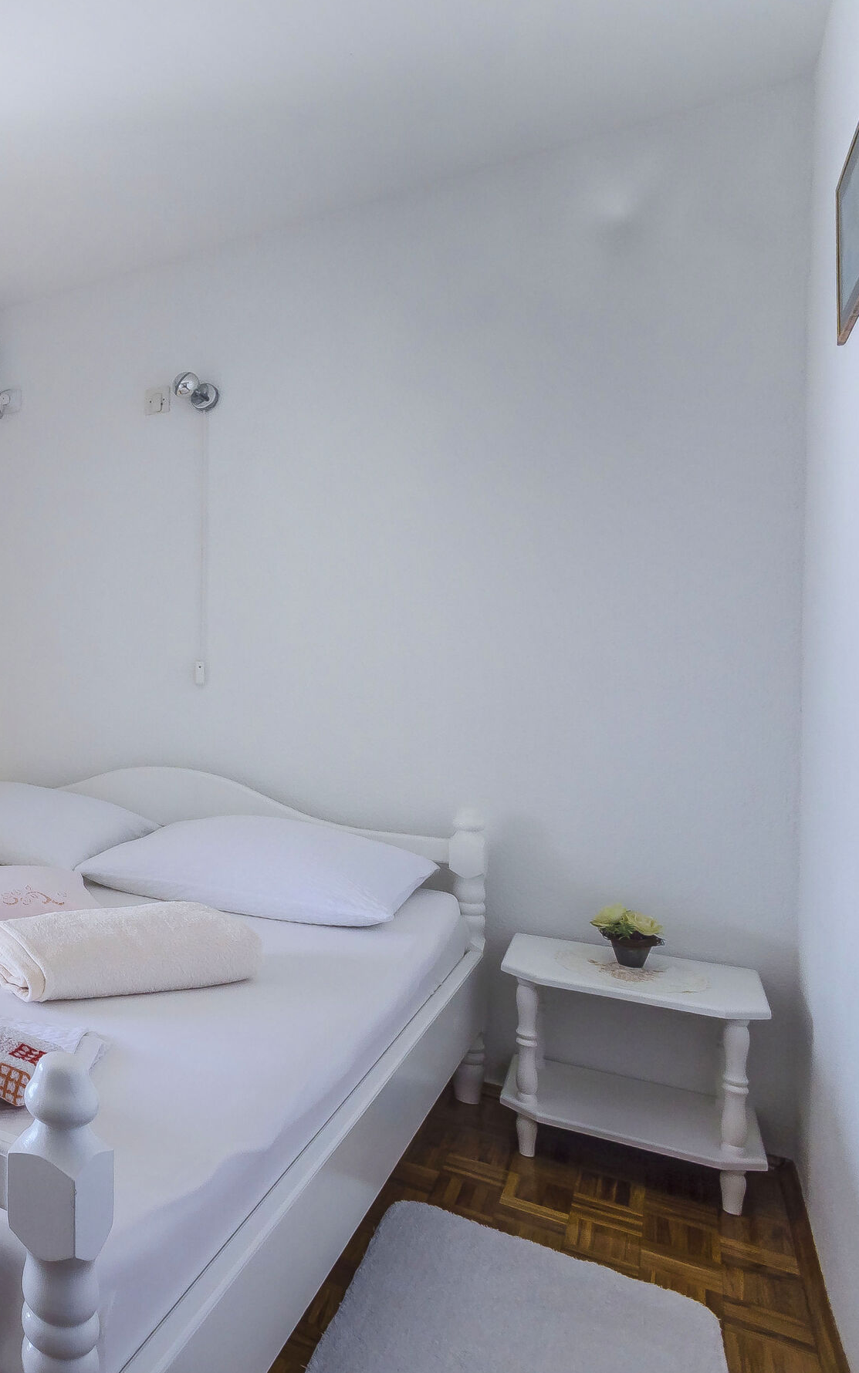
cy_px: 668
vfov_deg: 74.8
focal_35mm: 24
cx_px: -134
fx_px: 899
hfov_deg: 39.4
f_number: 8
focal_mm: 10
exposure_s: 1/200
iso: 100
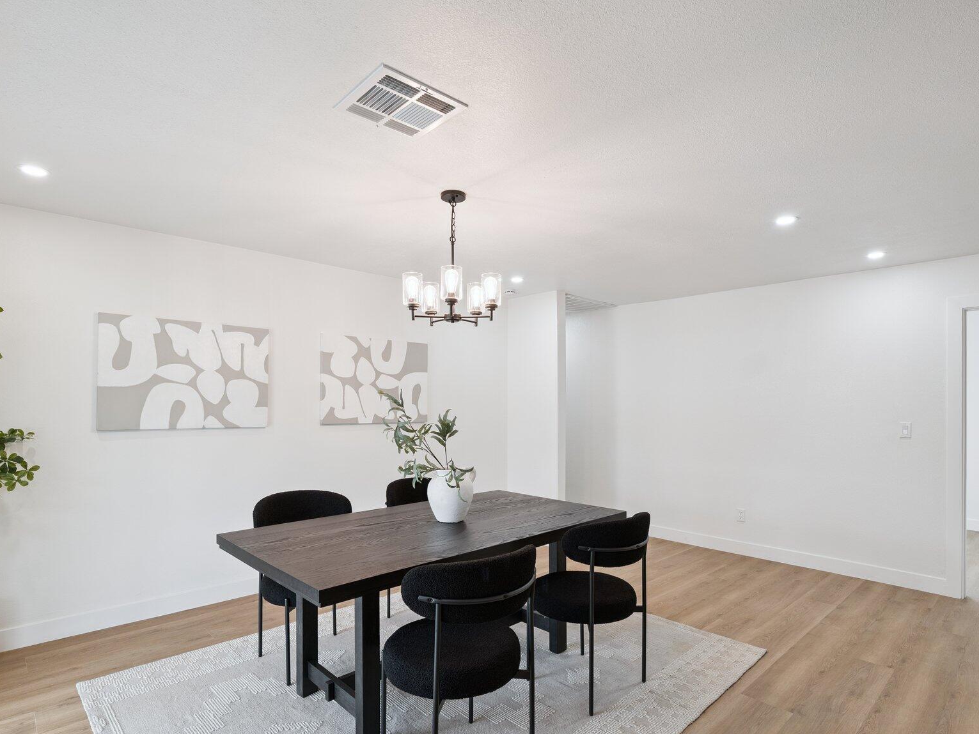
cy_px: 404
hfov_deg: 87.7
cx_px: 498
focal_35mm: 18
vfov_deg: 71.4
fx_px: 509
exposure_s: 1/20
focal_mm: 14
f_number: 8
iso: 400
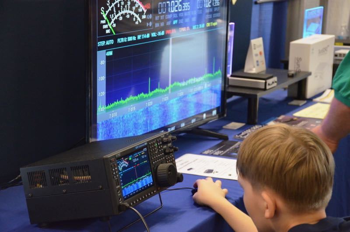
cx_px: 175
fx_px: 873
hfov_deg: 22.7
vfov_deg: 15.1
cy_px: 116
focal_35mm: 90
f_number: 5
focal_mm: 60
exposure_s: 1/60
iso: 4000
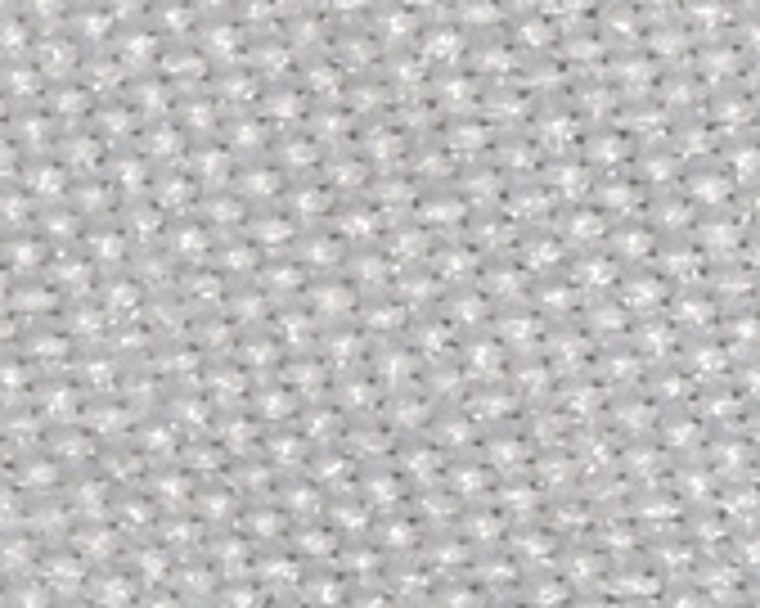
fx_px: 25133
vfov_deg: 1.4
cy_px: 203
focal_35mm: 1118
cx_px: 1596
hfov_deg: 1.7
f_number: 13
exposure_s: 1/160
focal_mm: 140
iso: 100
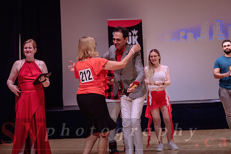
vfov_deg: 16.5
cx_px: 116
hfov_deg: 24.6
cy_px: 63
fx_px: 530
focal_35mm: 83
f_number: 3.2
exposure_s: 1/250
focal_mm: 70
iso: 1250
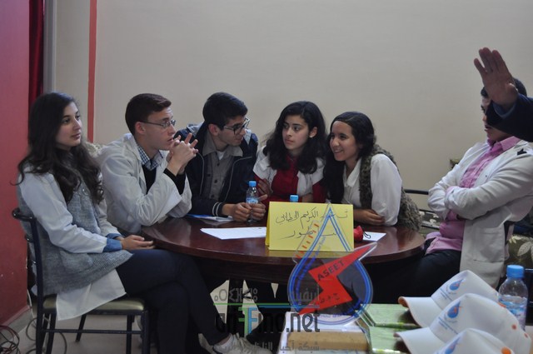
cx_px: 266
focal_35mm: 57
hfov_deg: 35.1
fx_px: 843
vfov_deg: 23.7
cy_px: 177
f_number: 4.8
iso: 800
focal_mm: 38
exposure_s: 1/60
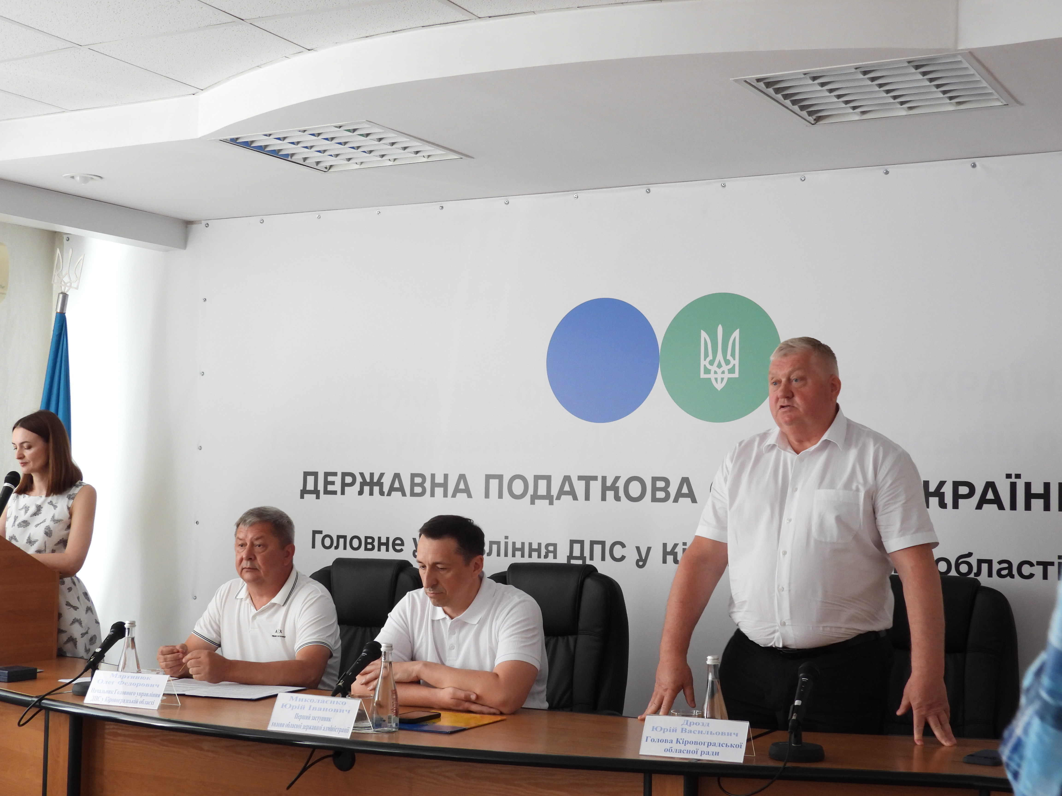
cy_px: 398
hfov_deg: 38.2
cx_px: 531
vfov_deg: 29.1
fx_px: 1534
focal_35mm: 50
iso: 320
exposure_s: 1/30
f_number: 3.5
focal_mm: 8.9
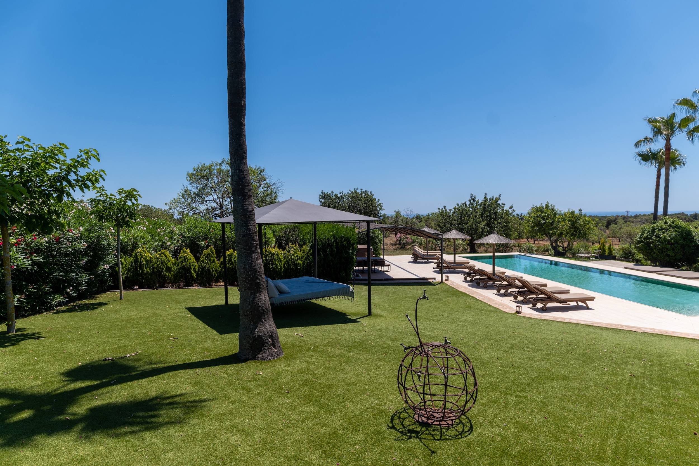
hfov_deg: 86.9
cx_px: 350
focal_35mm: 19
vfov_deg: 64.6
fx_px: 369
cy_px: 233
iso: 160
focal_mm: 12.6
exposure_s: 1/1100
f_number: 8
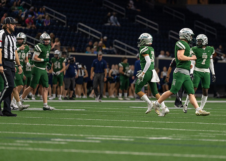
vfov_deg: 5.3
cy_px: 67
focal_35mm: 272
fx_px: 1745
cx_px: 157
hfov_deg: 7.4
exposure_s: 1/1000
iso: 2000
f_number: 2.8
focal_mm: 200
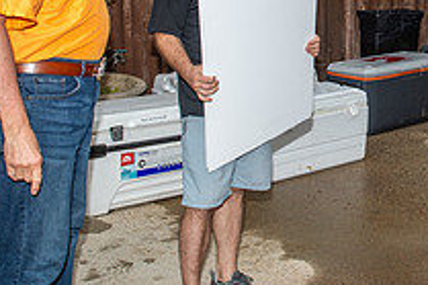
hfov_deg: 26.1
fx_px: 891
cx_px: 389
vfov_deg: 17.9
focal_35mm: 75
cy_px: 31
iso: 160
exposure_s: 1/200
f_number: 6.3
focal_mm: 27
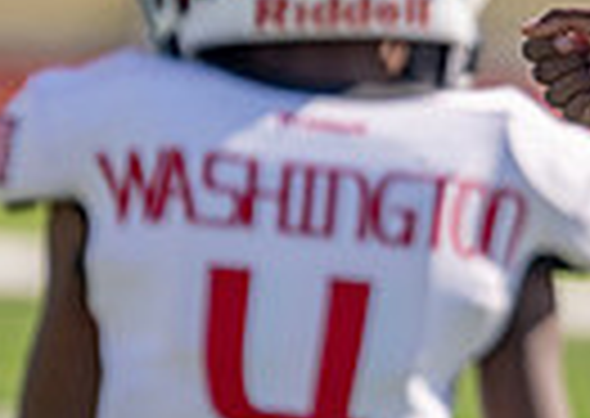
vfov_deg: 1.1
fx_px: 21137
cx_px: 901
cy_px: 4
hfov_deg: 1.6
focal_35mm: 1264
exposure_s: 1/2000
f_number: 4
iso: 160
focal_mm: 272
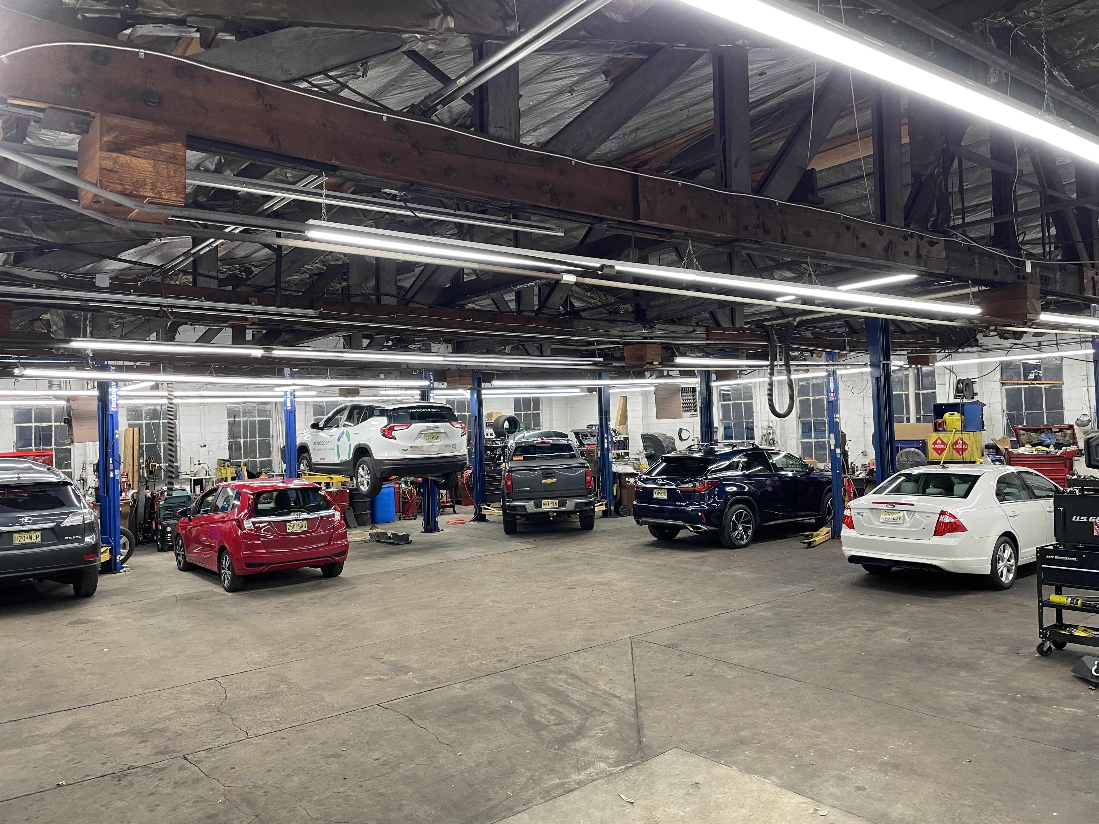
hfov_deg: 67.3
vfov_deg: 53.1
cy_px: 412
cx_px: 550
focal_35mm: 26
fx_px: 825
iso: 80
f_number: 1.6
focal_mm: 4.2
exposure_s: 1/60
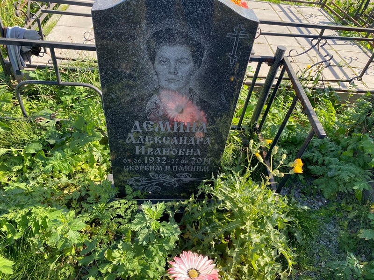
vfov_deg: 53.1
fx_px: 281
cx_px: 187
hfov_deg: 67.3
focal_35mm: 26
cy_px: 140
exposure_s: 1/428
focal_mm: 4.25
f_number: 1.8
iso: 32
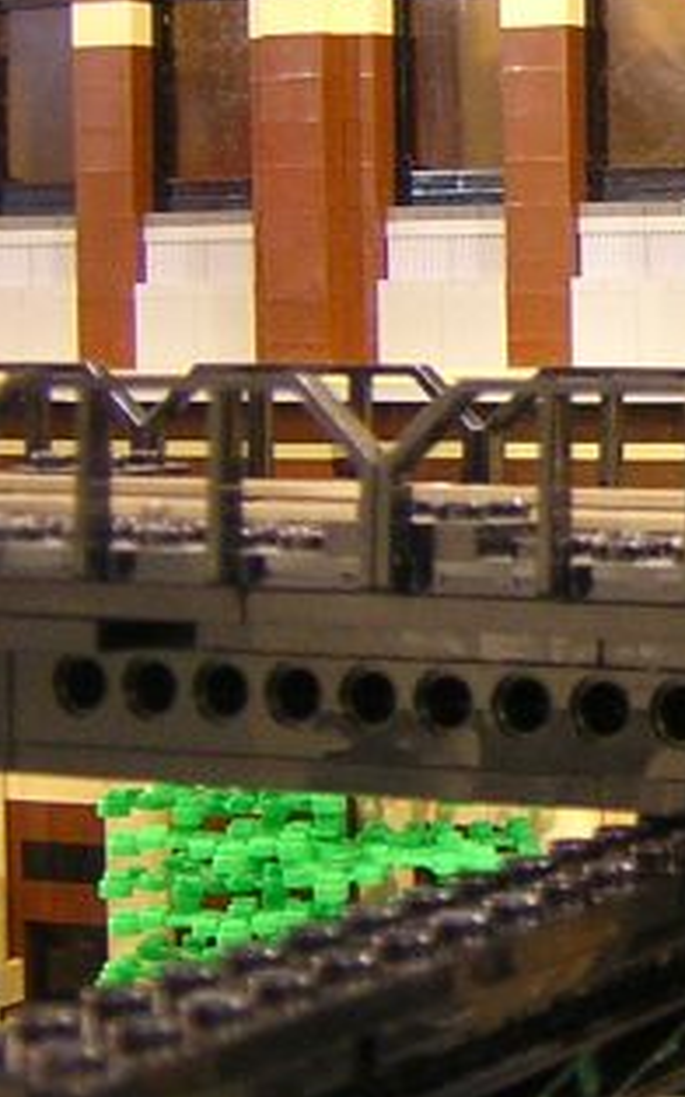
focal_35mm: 108
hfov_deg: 11.6
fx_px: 3229
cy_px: 220
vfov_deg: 19.1
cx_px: 1059
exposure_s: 1/3
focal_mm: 5.2
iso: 277
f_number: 2.7
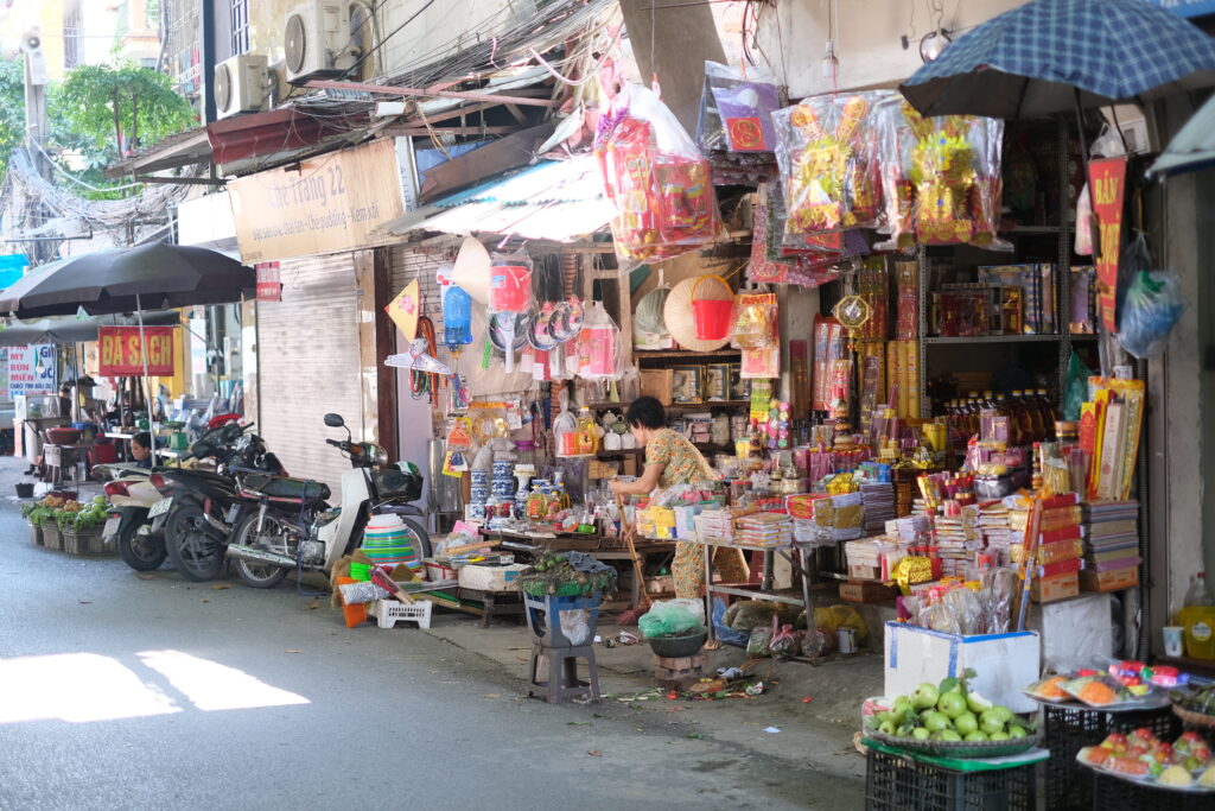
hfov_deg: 37.5
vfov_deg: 25.5
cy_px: 406
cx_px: 608
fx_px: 1789
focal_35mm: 53
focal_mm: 35
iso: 320
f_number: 1.8
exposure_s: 1/105
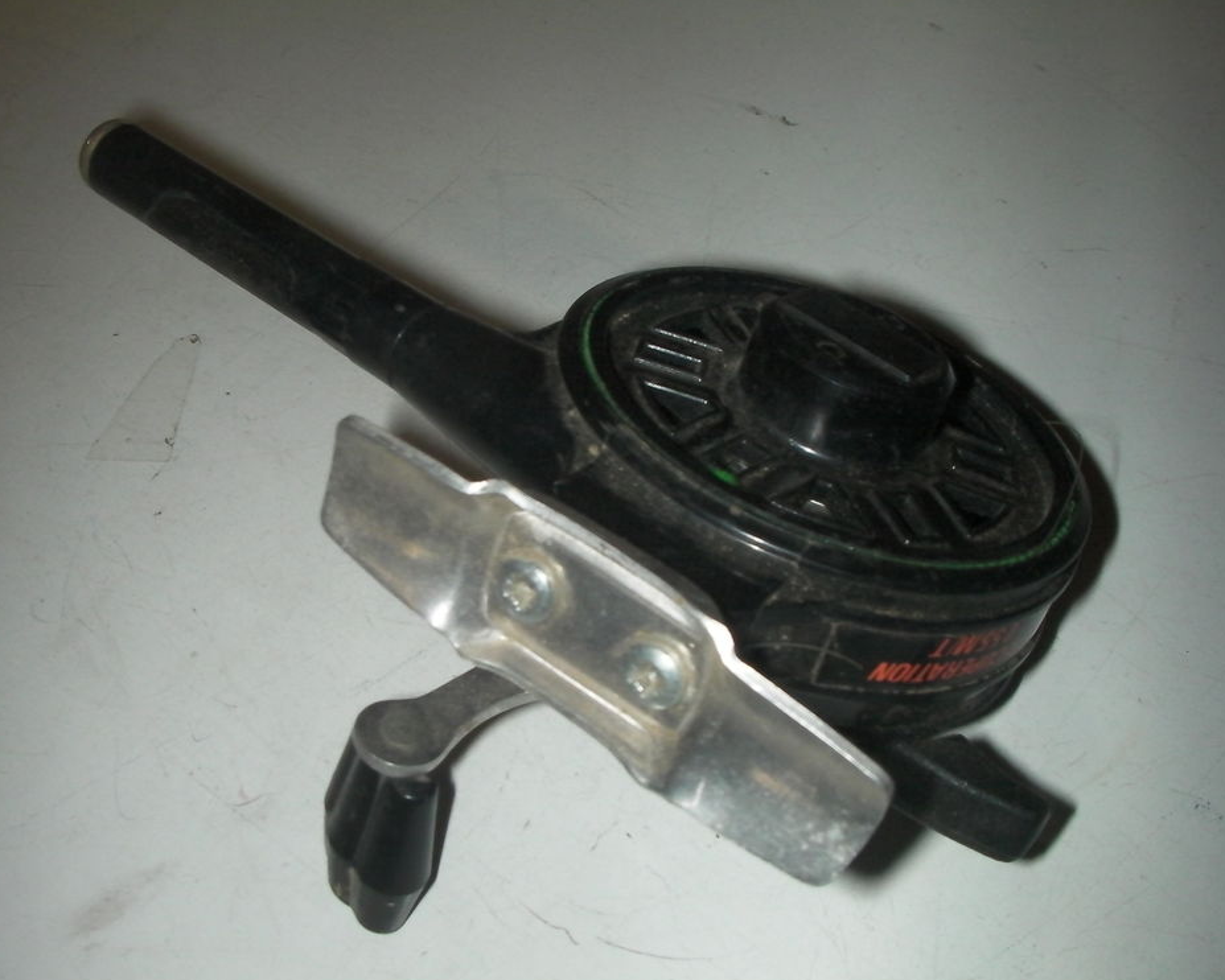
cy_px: 491
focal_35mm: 40
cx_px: 581
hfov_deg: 45.8
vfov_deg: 37.3
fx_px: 1451
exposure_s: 1/30
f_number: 5.6
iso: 200
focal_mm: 6.3
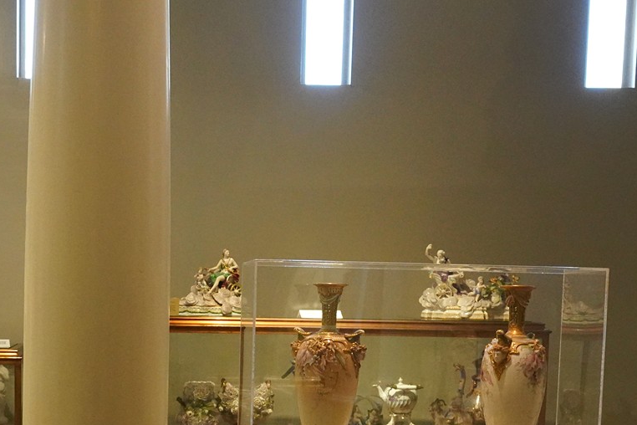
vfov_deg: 15.8
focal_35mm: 84
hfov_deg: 23.9
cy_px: 478
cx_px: 159
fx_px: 1486
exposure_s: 1/80
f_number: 10
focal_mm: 32
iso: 6400
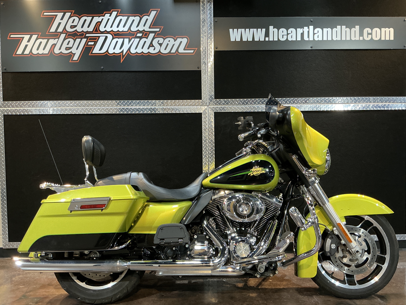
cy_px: 154
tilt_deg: -3.6
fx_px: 340
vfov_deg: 48.2
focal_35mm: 29
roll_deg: +1.4
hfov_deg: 61.7
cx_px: 207
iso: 160
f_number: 1.8
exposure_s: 1/60
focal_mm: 3
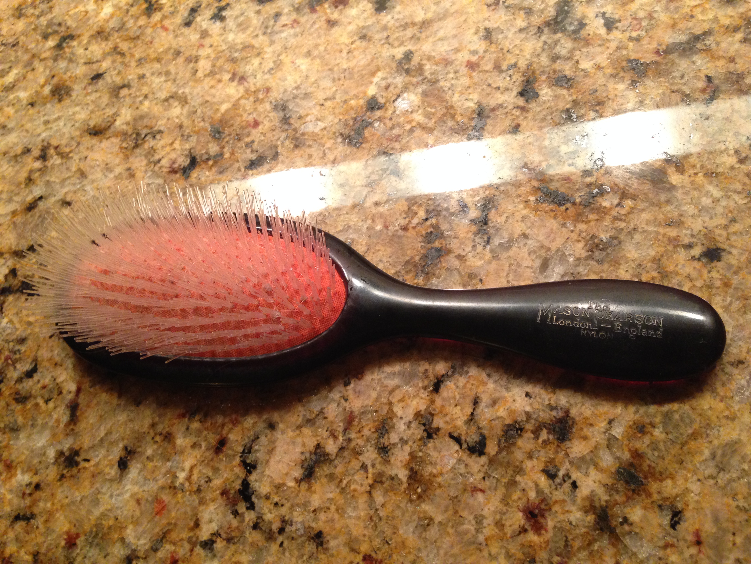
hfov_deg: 55.4
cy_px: 282
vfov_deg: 42.9
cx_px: 376
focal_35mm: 33
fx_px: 716
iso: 320
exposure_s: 1/20
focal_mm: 4.12
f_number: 2.4
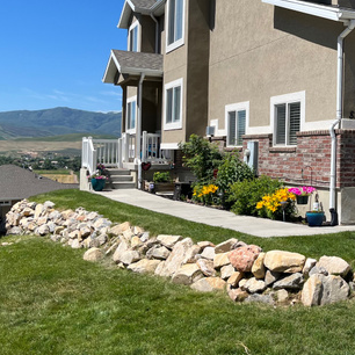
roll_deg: -0.5
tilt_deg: +2.5
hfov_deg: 33.6
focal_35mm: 48
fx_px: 557
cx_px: 314
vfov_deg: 35.1
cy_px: 131
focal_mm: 5.1
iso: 50
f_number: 1.6
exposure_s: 1/4310
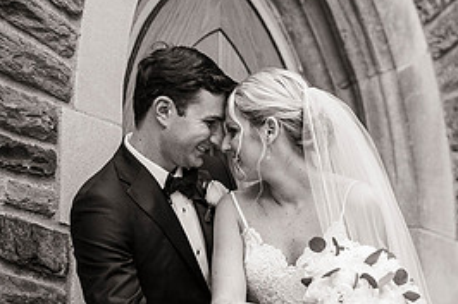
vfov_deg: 4.2
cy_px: 100
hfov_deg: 6.3
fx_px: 4157
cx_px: 317
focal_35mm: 327
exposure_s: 1/5000
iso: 1600
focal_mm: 150
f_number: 2.8
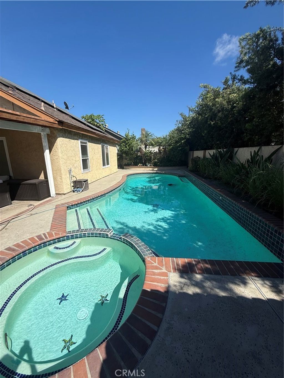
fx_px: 153
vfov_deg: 102.1
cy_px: 189
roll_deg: -0.1
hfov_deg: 85.7
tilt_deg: -12.8
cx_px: 142
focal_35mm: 14
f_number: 2.2
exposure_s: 1/2976
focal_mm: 2.22
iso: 50
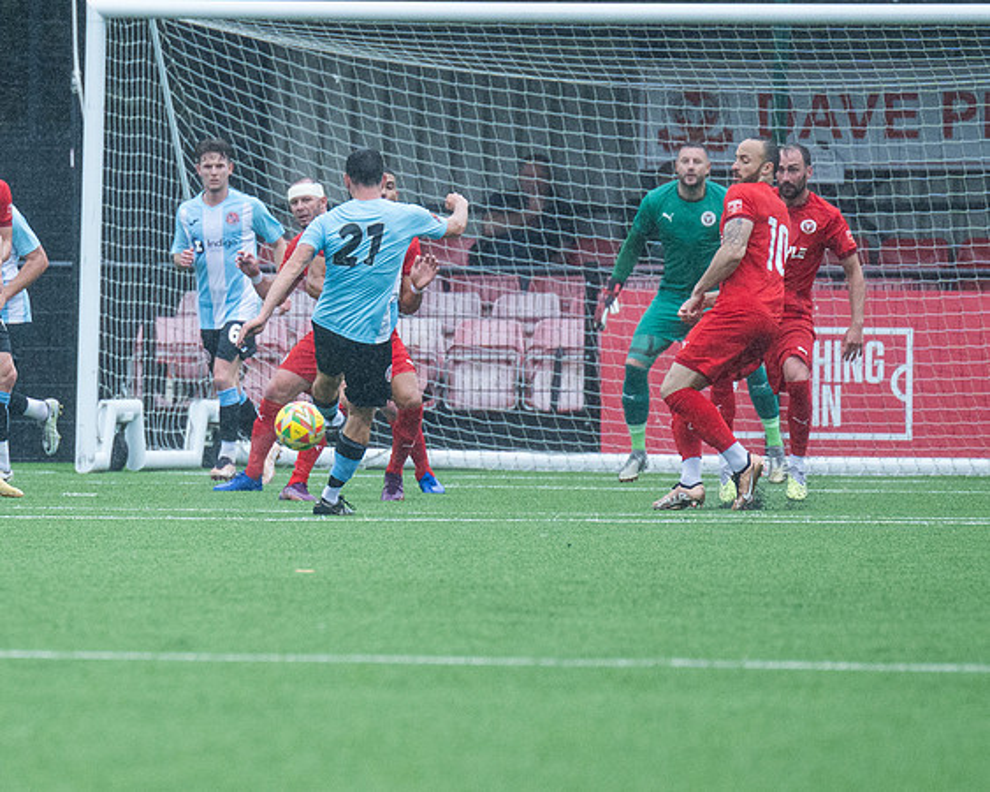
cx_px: 176
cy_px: 549
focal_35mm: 690
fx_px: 20204
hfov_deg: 2.8
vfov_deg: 2.2
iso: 1000
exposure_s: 1/1600
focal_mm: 280
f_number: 4
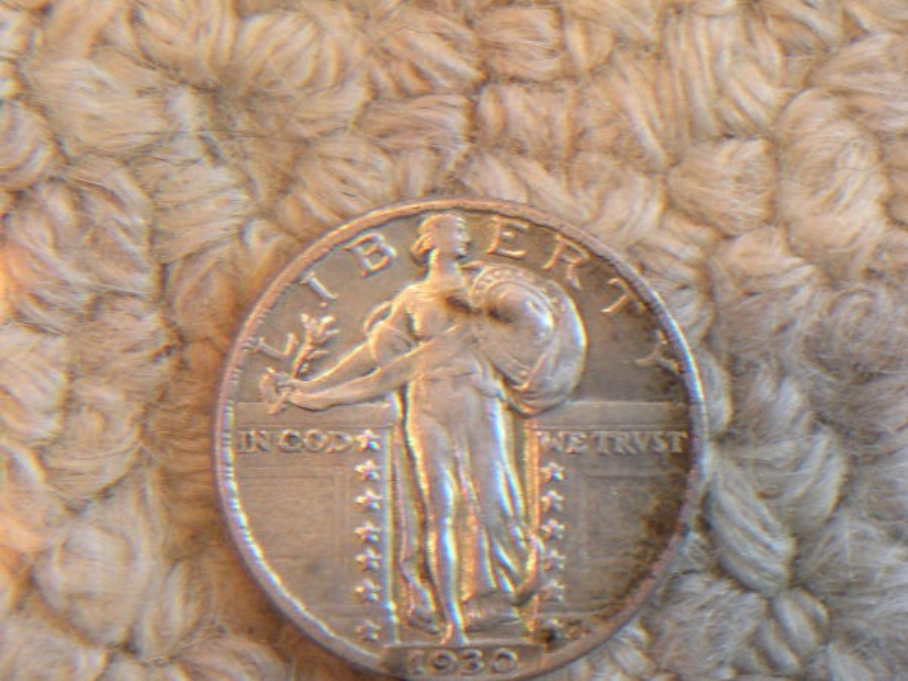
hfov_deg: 24.1
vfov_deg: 18.2
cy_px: 340
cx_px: 454
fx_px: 2125
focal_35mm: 81
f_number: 4.8
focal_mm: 14.2
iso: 400
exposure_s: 1/8.2
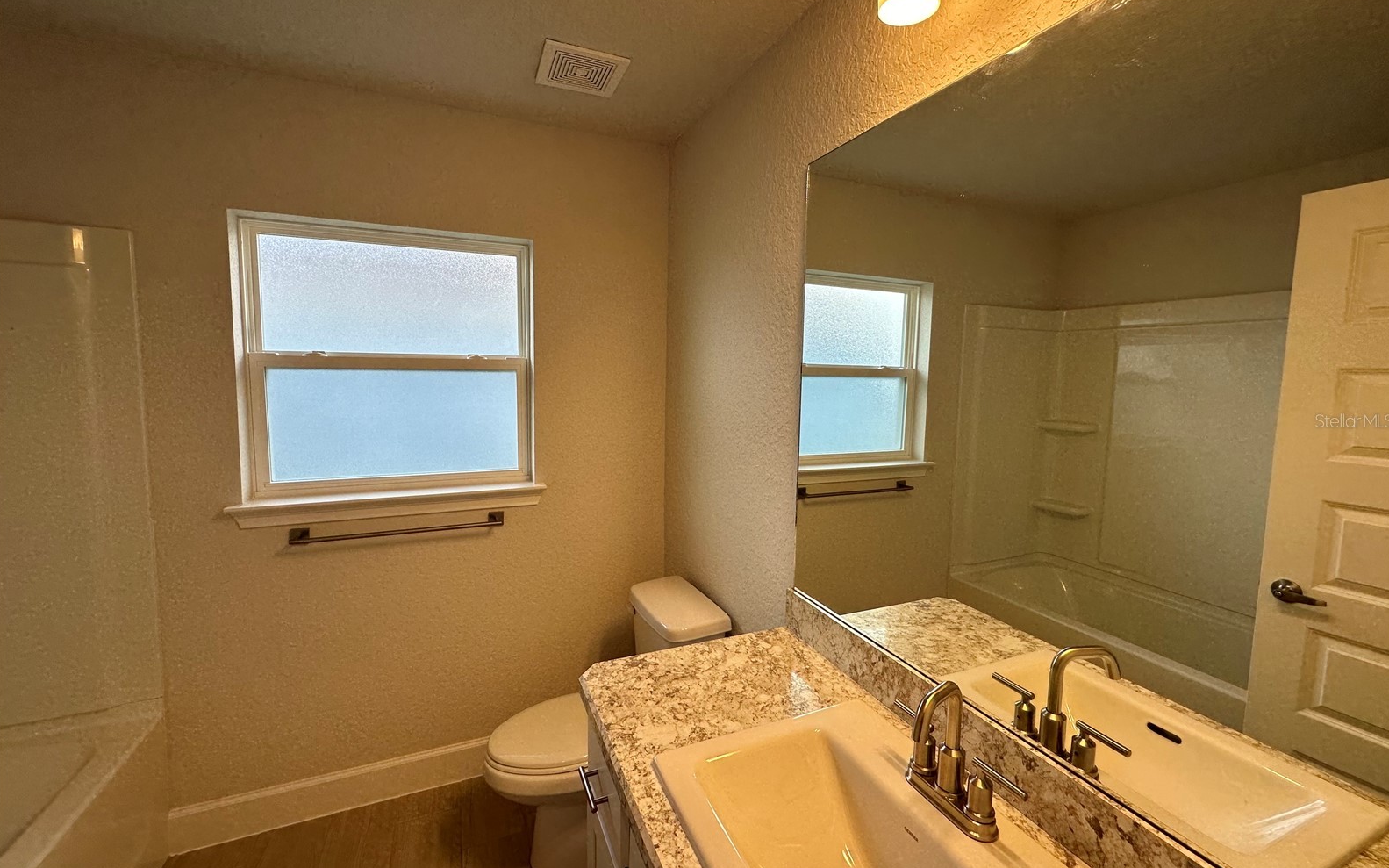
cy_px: 420
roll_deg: -0.9
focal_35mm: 15
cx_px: 696
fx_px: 568
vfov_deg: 74.8
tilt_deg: -4.7
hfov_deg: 101.5
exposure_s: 1/120
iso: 50
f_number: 2.2
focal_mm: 2.22
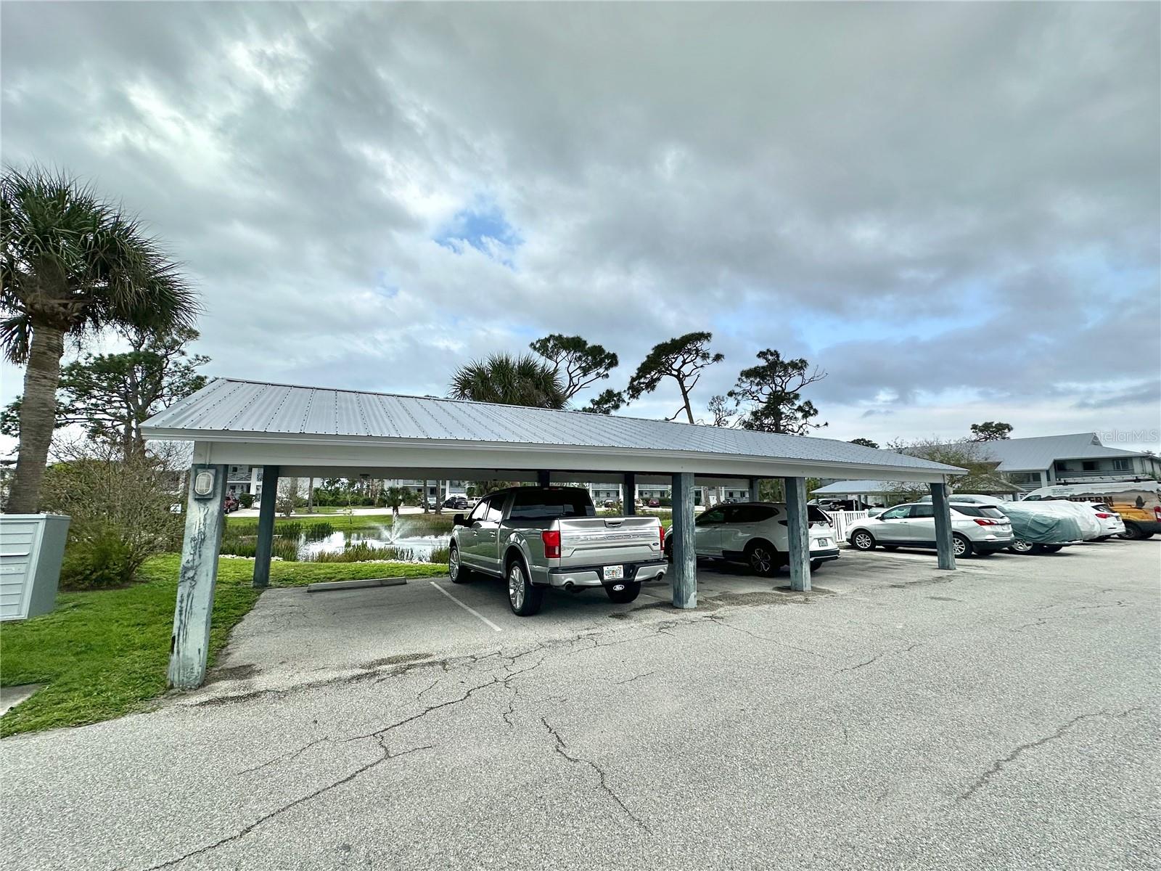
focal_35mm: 14
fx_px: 470
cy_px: 436
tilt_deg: +6.9
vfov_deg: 85.7
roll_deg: -1.3
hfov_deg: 102.1
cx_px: 580
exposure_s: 1/1182
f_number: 2.2
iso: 40
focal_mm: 2.22
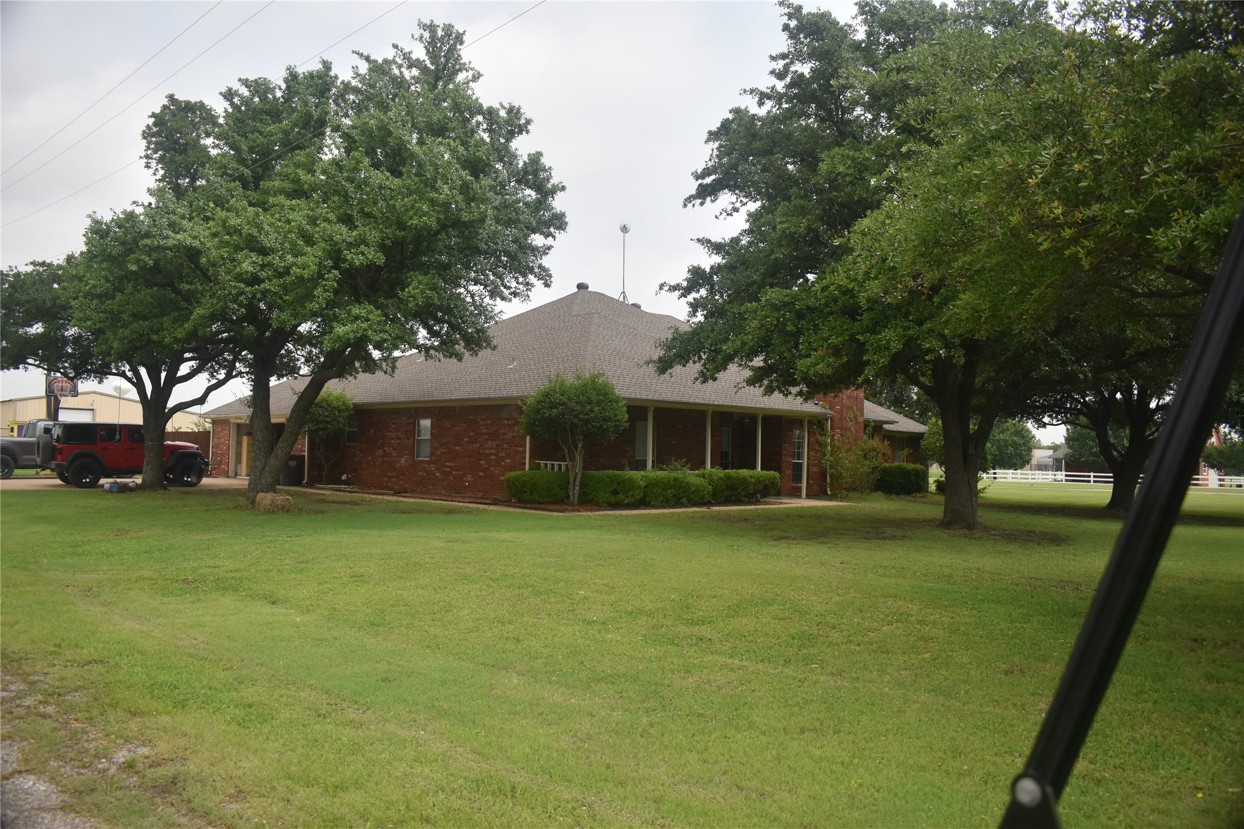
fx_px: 933
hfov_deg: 67.4
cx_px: 622
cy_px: 414
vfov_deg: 47.9
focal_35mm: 27
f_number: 4.5
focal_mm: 18
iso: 400
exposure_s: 1/1000
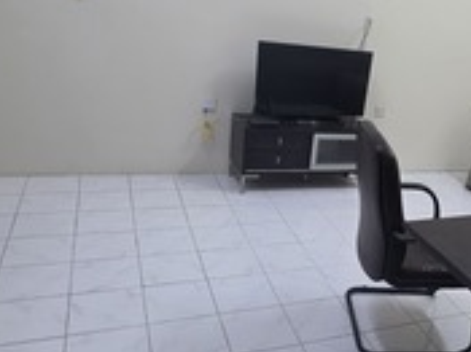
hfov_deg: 51.0
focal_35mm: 34
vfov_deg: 41.5
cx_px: 370
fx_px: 462
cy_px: 216
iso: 200
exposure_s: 1/50
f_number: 1.9
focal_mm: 2.2
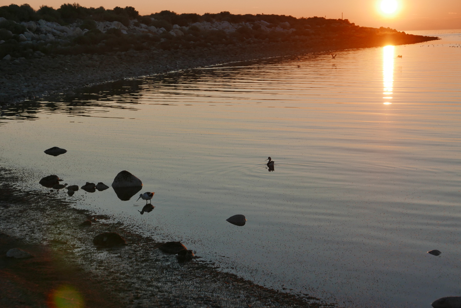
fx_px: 923
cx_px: 230
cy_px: 154
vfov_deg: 19.0
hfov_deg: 28.1
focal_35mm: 72
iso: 200
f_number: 5.6
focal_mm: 32.6
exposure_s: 1/500
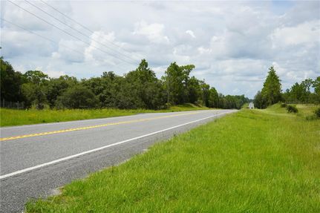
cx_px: 160
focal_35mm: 47
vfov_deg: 28.6
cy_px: 106
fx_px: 418
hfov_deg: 41.9
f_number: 11
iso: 100
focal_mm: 47
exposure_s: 1/200
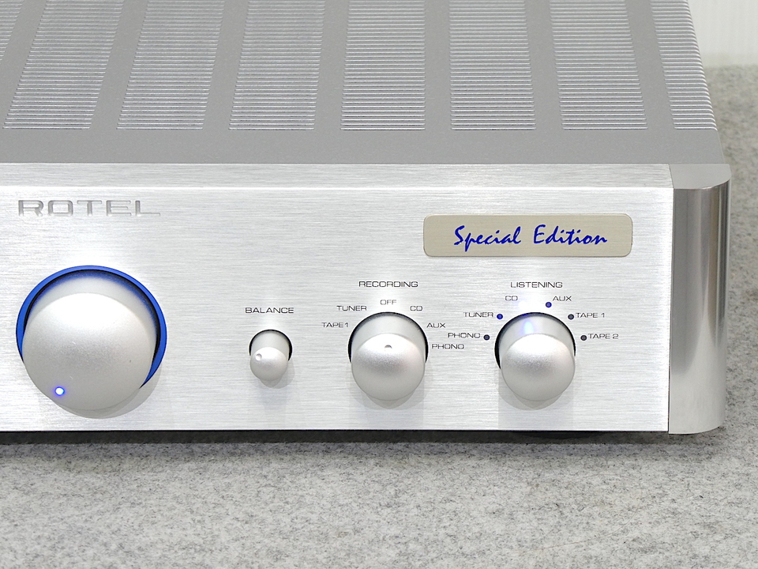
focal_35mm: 160
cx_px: 379
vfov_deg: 9.3
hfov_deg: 12.3
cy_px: 284
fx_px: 3504
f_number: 5.5
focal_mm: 28.7
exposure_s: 1/8
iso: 200
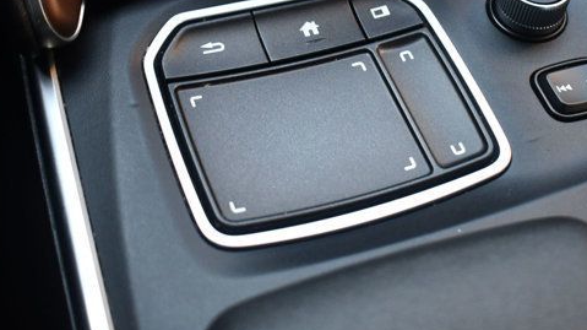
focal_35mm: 63
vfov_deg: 19.0
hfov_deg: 33.2
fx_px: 980
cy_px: 88
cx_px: 355
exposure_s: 1/125
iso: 1250
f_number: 4.2
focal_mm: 30
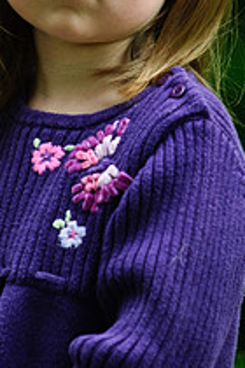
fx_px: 6563
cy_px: 105
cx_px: 78
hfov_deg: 2.1
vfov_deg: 3.2
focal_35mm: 643
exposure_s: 1/750
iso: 500
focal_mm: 200
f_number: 2.8
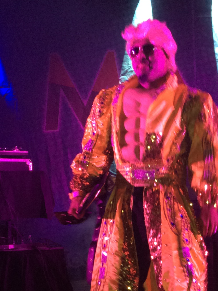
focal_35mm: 85
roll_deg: +1.7
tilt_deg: -2.3
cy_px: 244
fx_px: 714
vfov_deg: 22.6
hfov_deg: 17.3
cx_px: 149
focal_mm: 4.15
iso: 100
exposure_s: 1/24
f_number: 2.2
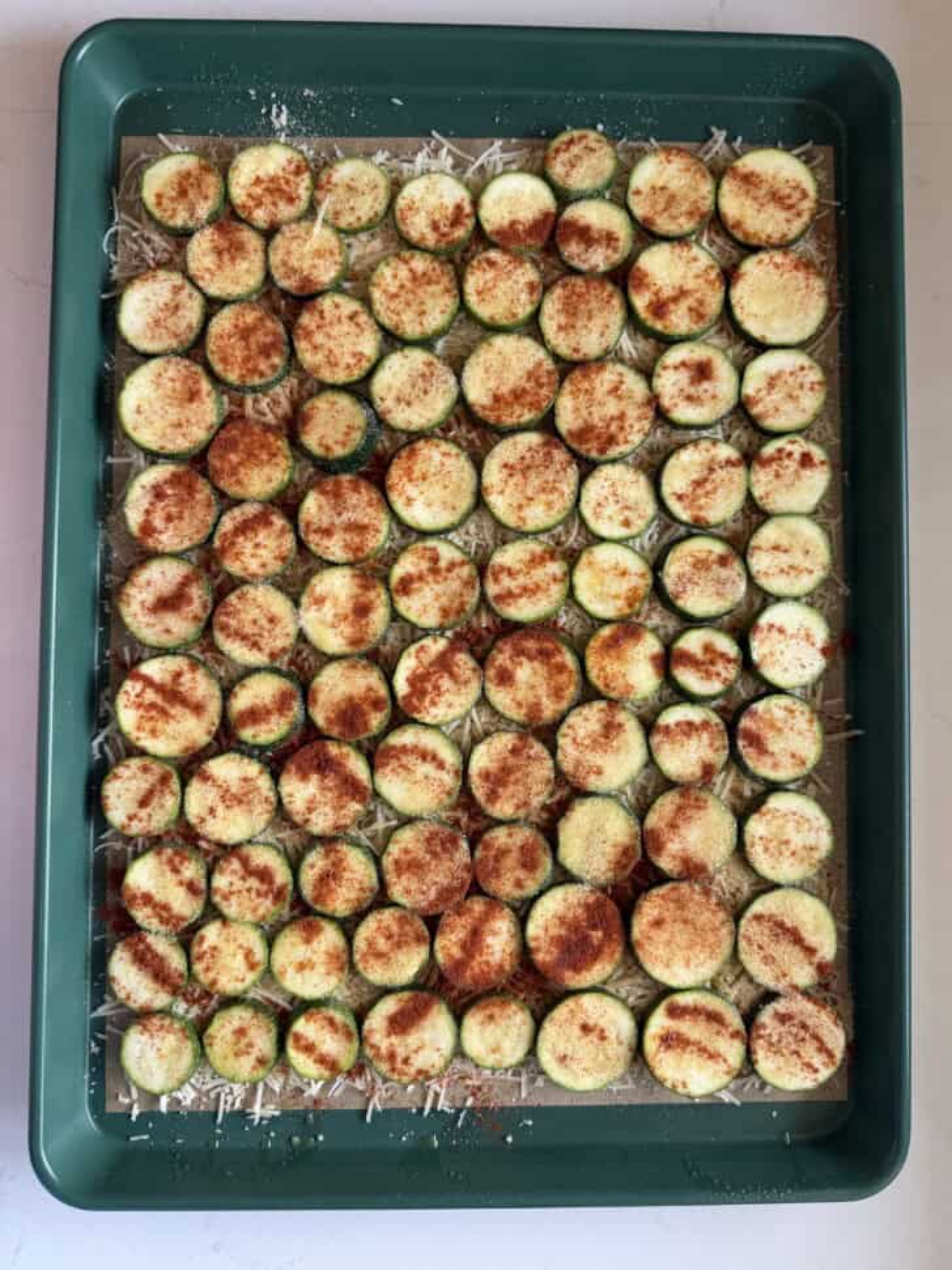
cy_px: 635
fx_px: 880
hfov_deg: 56.8
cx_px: 476
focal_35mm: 24
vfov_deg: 71.6
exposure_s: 1/121
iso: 200
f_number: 1.8
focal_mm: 6.8
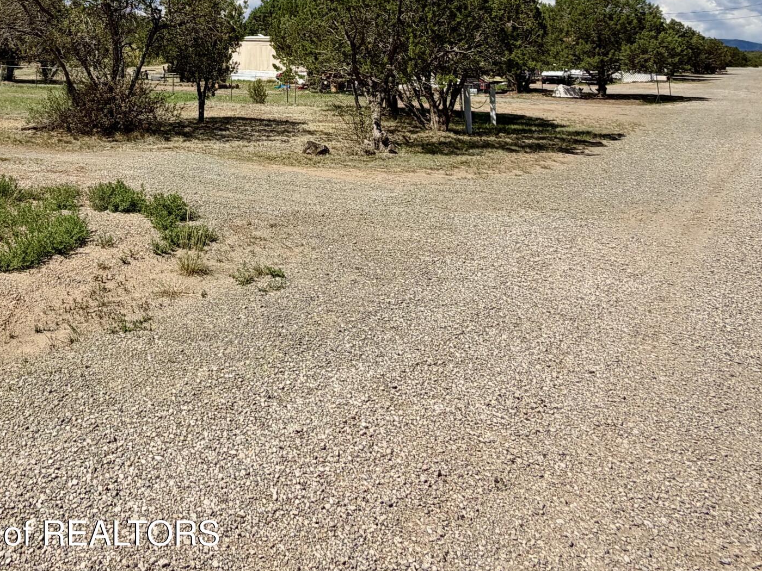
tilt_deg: +8.1
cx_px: 148
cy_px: -22
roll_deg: -1.6
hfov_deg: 55.5
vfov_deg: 40.0
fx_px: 660
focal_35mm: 30
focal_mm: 2.22
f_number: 2.2
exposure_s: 1/1399
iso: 20
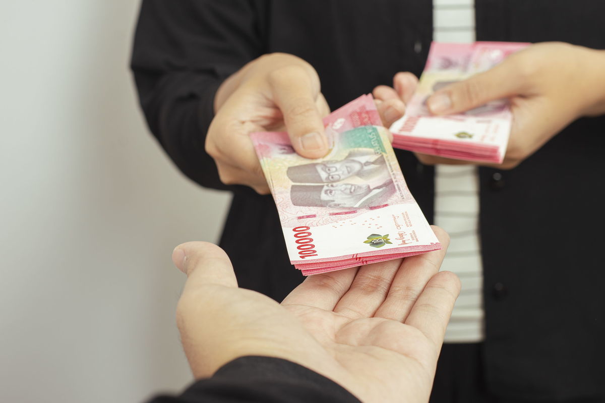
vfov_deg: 18.2
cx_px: 302
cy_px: 202
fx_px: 1260
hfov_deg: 27.0
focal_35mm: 75
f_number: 5.6
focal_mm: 50
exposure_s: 1/160
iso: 100
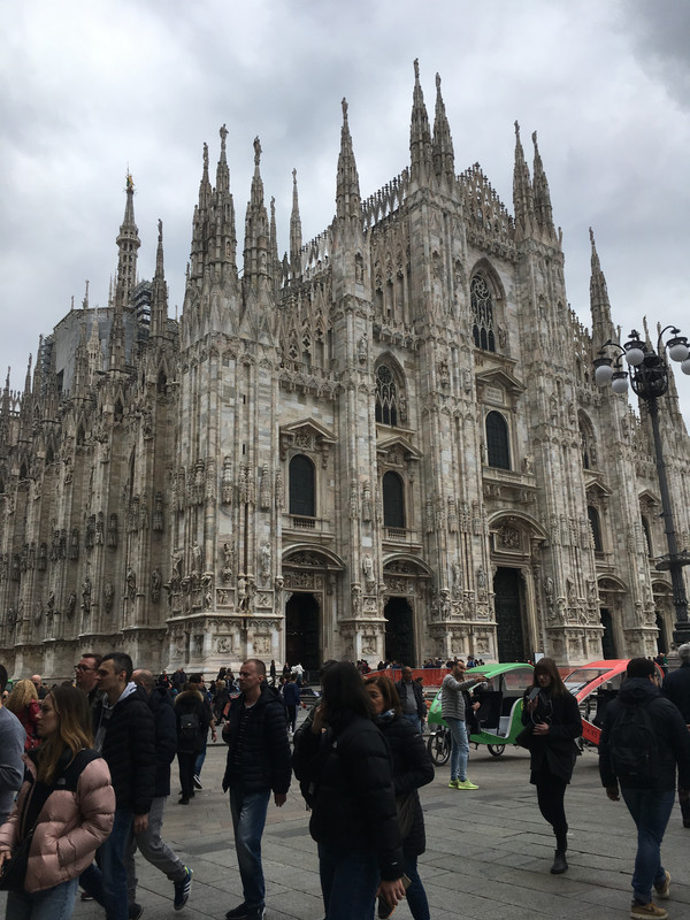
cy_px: 460
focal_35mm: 29
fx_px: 771
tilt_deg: +14.8
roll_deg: +2.6
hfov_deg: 48.2
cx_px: 345
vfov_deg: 61.7
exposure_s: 1/1026
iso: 25
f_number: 2.2
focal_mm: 4.15
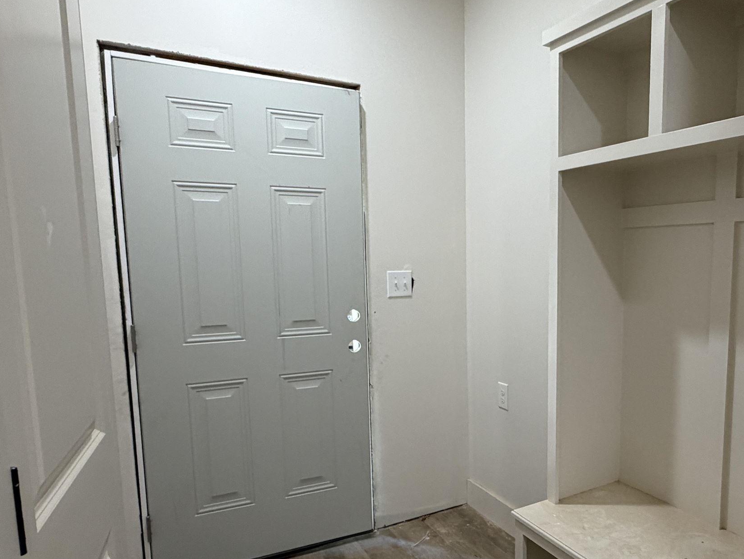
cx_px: 479
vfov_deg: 52.9
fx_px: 559
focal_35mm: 26
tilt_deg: -6.4
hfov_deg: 66.0
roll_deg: +0.1
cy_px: 320
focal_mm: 2.22
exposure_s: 1/60
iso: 250
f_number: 2.2
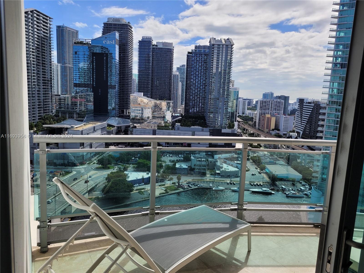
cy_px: 136
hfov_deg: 67.3
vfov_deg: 53.1
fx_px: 273
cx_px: 182
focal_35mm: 26
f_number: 1.8
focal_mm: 5.4
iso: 40
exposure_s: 1/3228
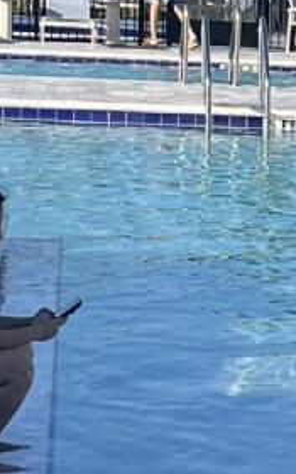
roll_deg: -1.3
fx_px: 2543
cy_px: 330
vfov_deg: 10.6
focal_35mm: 197
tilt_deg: -7.9
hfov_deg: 6.4
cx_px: 699
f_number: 1.6
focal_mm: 5.1
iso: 50
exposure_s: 1/2899
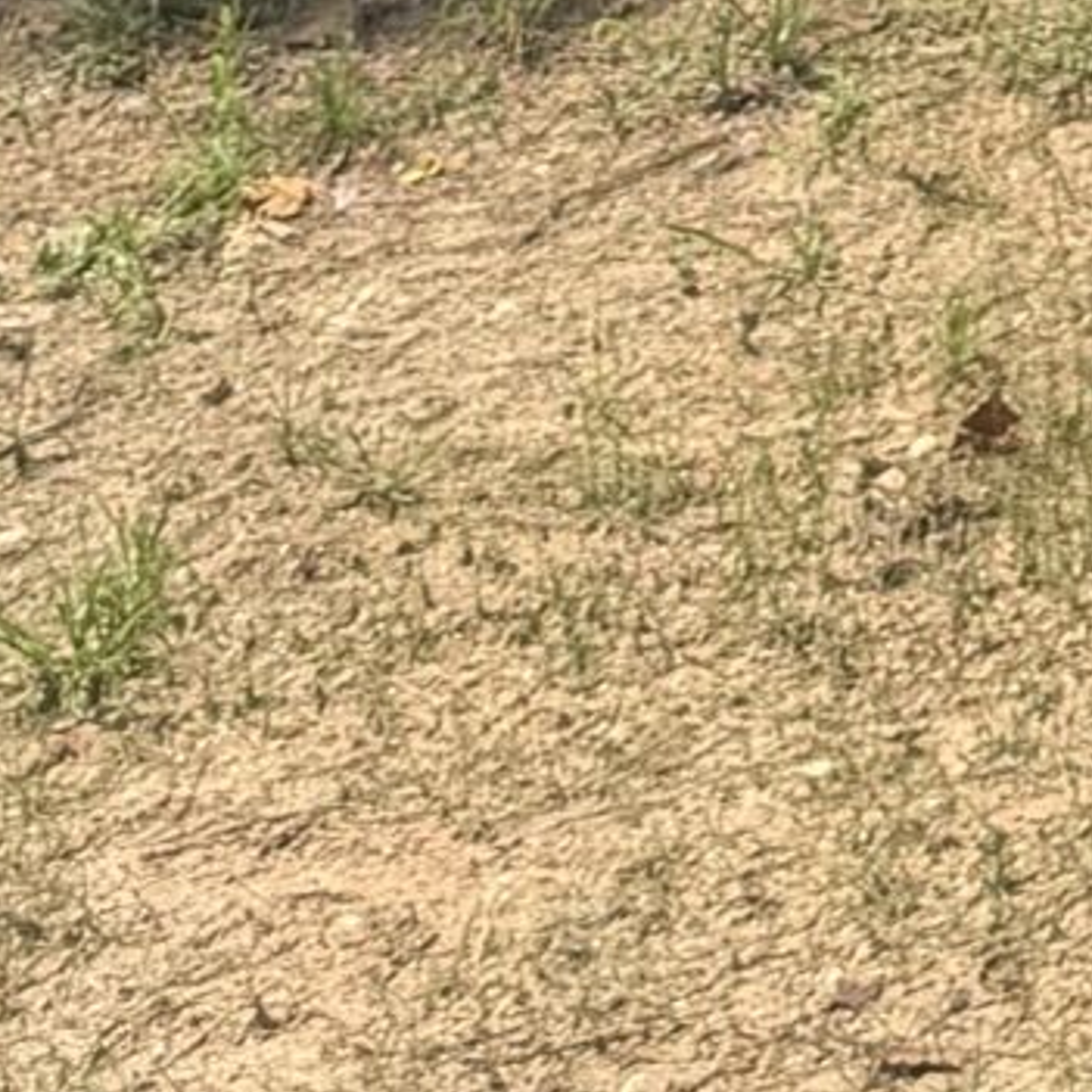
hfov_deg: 9.5
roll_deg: +2.3
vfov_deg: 8.4
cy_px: -2243
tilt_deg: +9.6
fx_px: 6210
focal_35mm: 174
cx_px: 2088
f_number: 1.78
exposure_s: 1/3953
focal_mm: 6.76
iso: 80
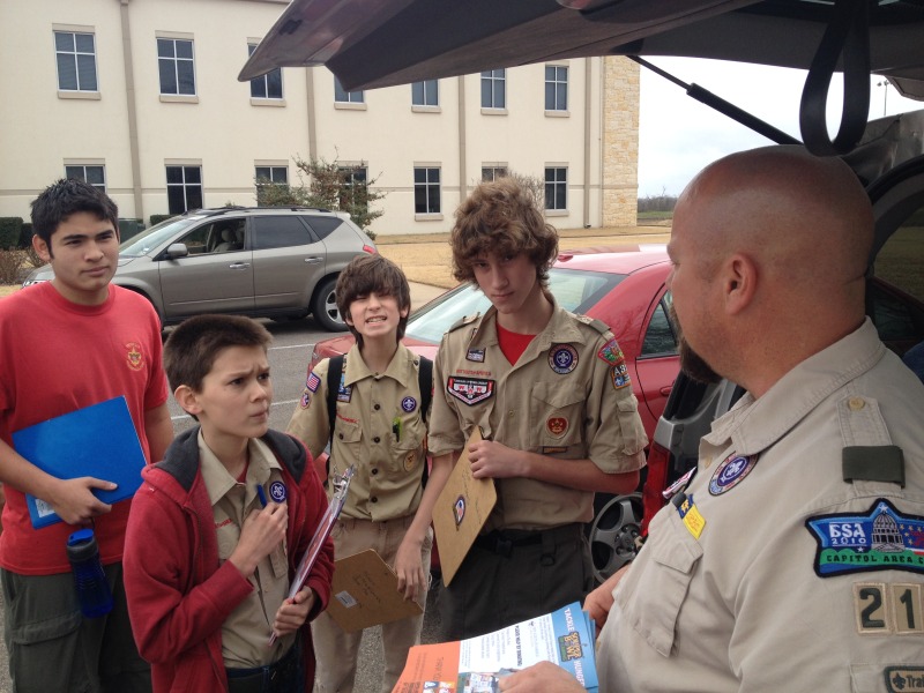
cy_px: 346
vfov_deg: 40.7
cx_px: 462
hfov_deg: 52.6
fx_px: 934
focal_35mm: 35
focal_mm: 4.28
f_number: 2.4
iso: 50
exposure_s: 1/321
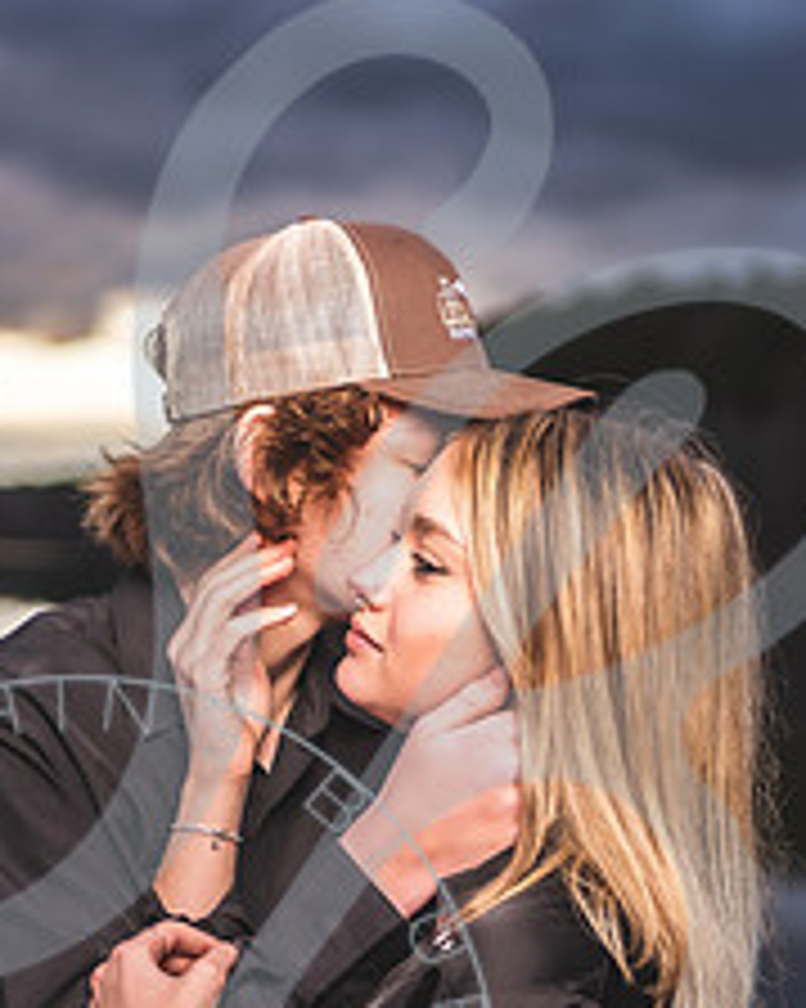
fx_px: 3491
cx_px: 284
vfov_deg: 16.4
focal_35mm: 117
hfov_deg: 13.2
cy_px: 752
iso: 100
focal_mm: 62
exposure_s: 1/250
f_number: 2.8
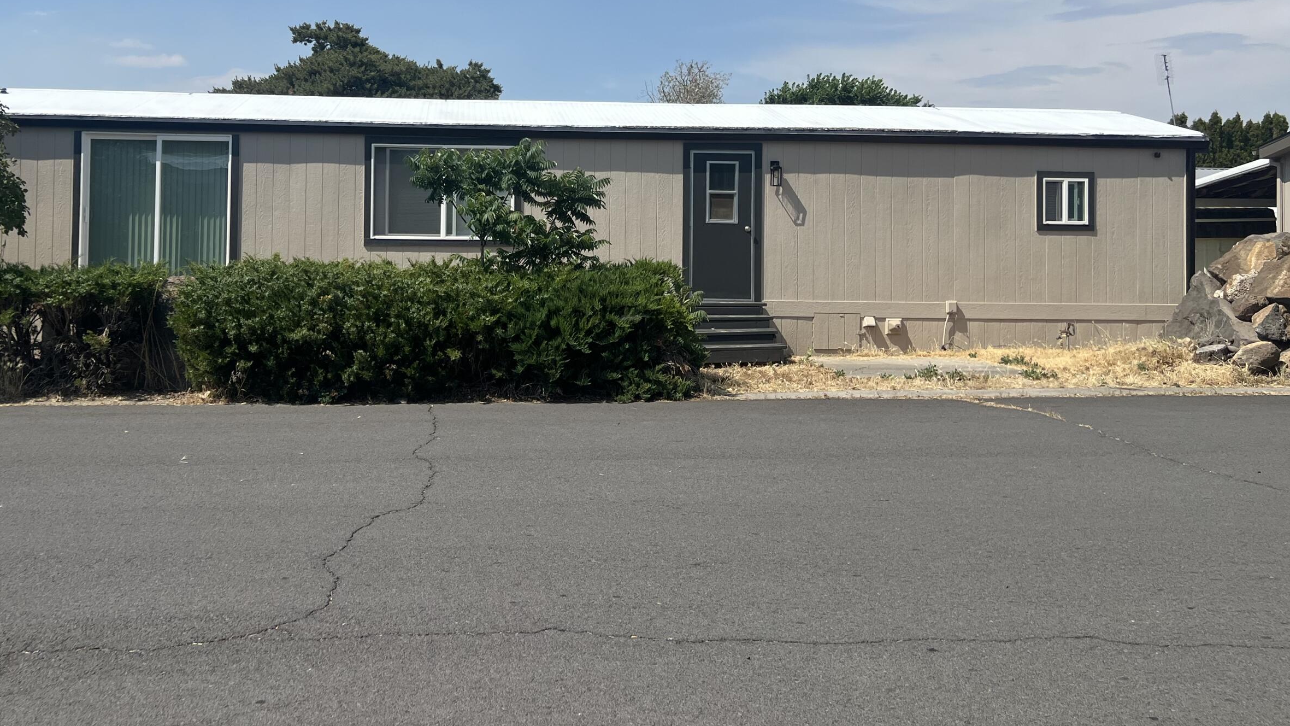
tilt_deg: +1.8
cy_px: 198
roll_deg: -0.8
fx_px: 1231
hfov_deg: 55.0
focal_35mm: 36
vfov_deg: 32.3
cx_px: 539
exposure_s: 1/9434
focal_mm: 5.7
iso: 50
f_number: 1.5
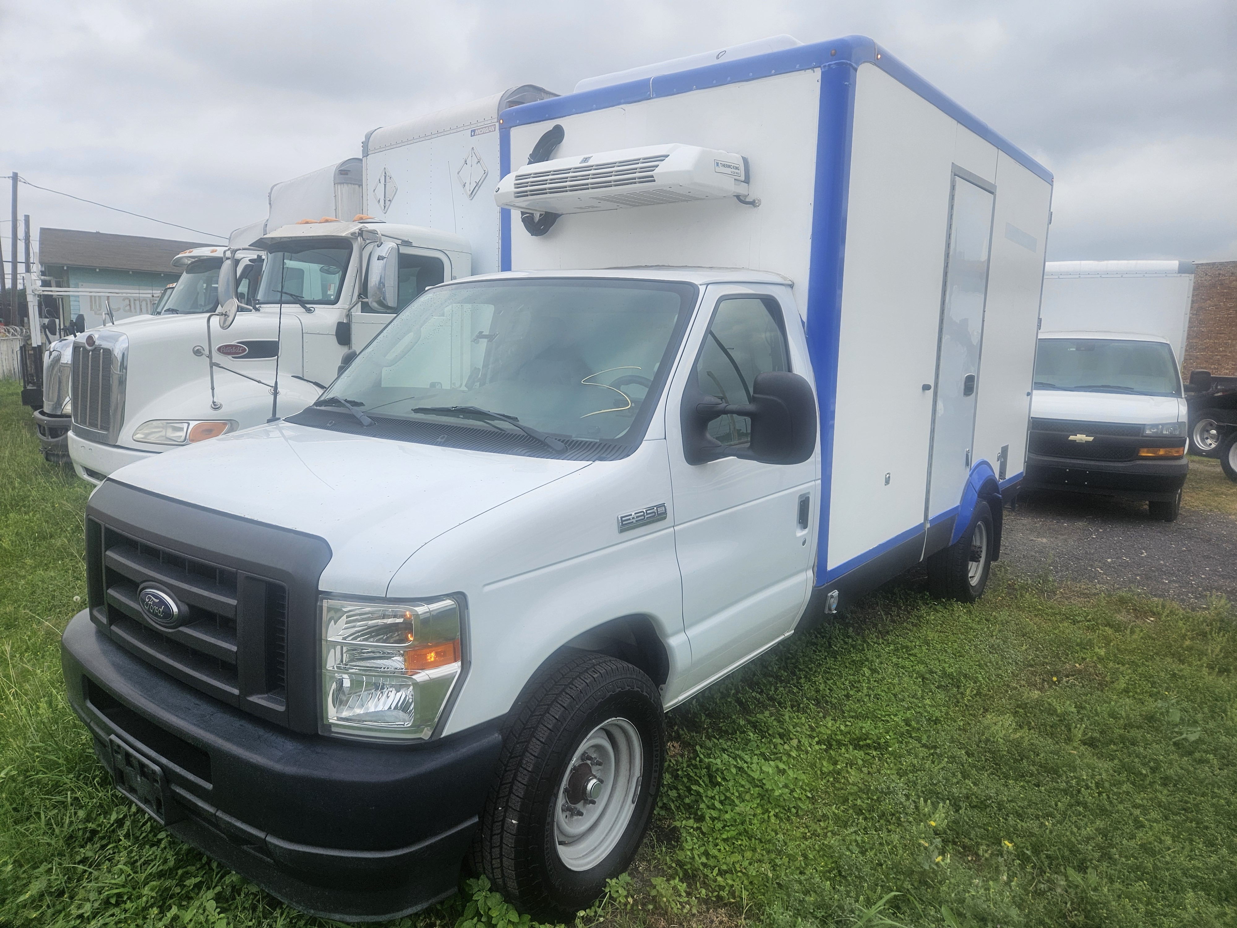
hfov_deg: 73.9
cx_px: 618
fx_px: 822
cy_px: 464
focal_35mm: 23
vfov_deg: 58.9
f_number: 1.8
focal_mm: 5.4
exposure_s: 1/1619
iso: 32
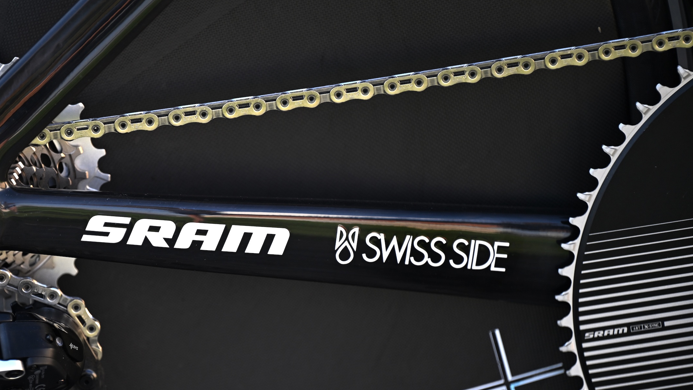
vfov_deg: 4.1
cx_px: 214
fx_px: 5402
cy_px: 284
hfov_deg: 7.3
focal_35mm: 294
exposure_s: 1/1000
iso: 320
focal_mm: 200
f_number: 2.8
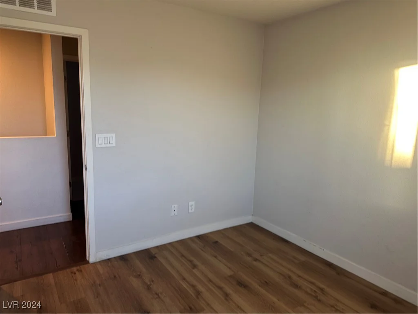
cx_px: 209
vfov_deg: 56.8
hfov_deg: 71.6
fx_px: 290
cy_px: 157
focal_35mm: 24
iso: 200
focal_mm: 6.86
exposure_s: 1/60
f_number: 1.78
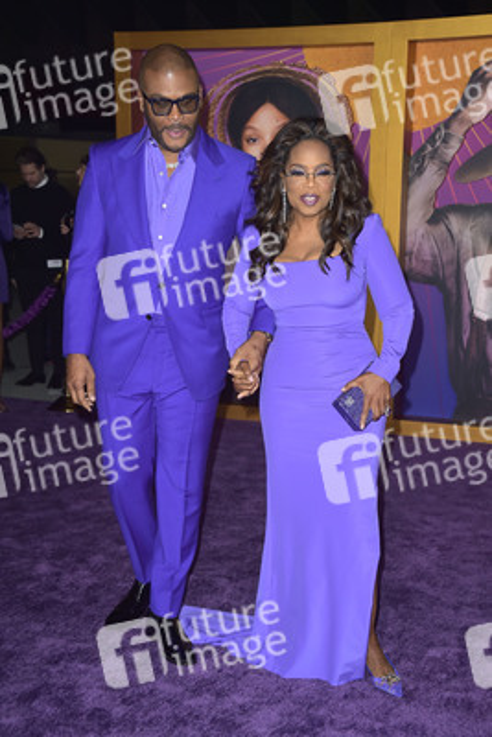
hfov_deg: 24.2
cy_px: 368
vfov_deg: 35.6
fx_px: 1147
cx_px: 246
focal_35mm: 56
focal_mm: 56
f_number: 6.3
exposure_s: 1/250
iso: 400
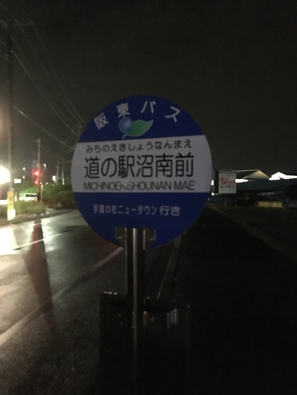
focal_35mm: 29
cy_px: 198
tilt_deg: +1.2
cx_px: 148
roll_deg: +0.0
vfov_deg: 61.7
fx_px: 332
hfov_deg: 48.2
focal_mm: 4.15
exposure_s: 1/15
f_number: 2.2
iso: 2000
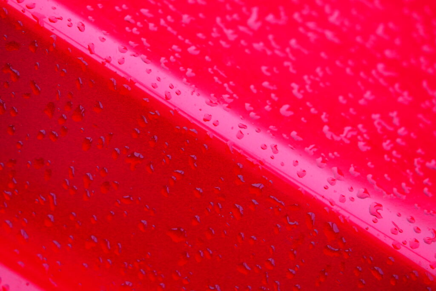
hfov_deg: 3.4
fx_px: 7267
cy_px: 146
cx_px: 218
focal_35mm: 600
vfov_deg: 2.3
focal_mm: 220
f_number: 4
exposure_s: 1/250
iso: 1000
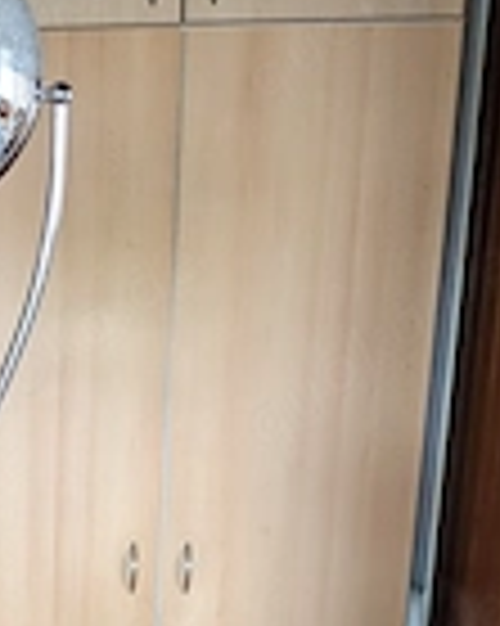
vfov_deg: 23.0
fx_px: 1407
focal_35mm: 76
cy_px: 757
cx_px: -81
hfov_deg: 19.1
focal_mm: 4.38
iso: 274
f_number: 1.73
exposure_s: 1/49.9
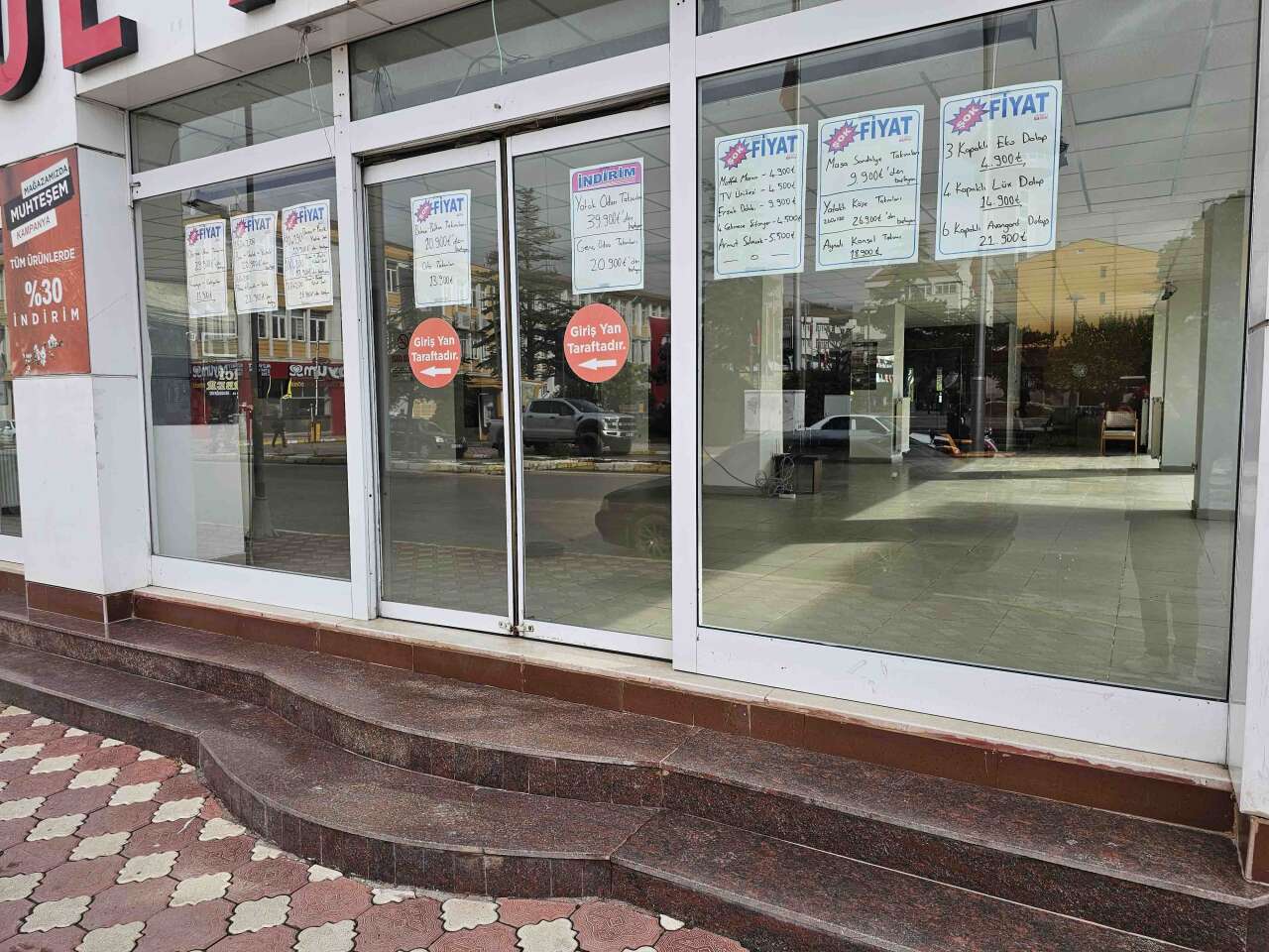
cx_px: 634
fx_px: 843
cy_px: 476
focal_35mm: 23
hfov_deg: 73.9
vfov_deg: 58.9
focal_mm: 6.3
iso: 16
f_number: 1.7
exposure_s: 1/476
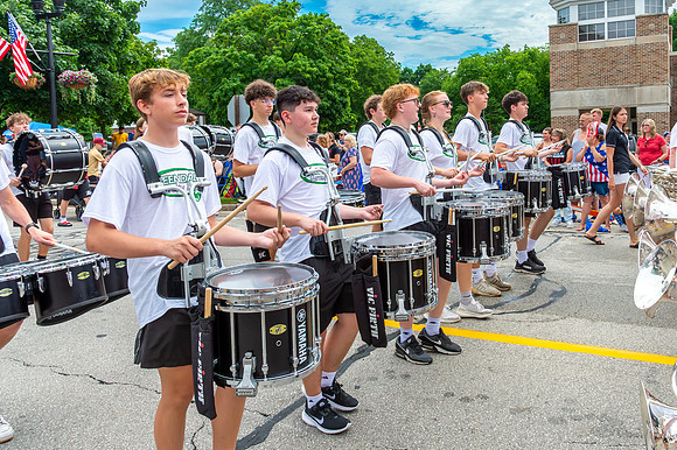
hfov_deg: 58.1
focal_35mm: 32
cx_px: 403
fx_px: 604
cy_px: 163
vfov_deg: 40.5
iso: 1250
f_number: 10
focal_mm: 24
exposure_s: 1/1600
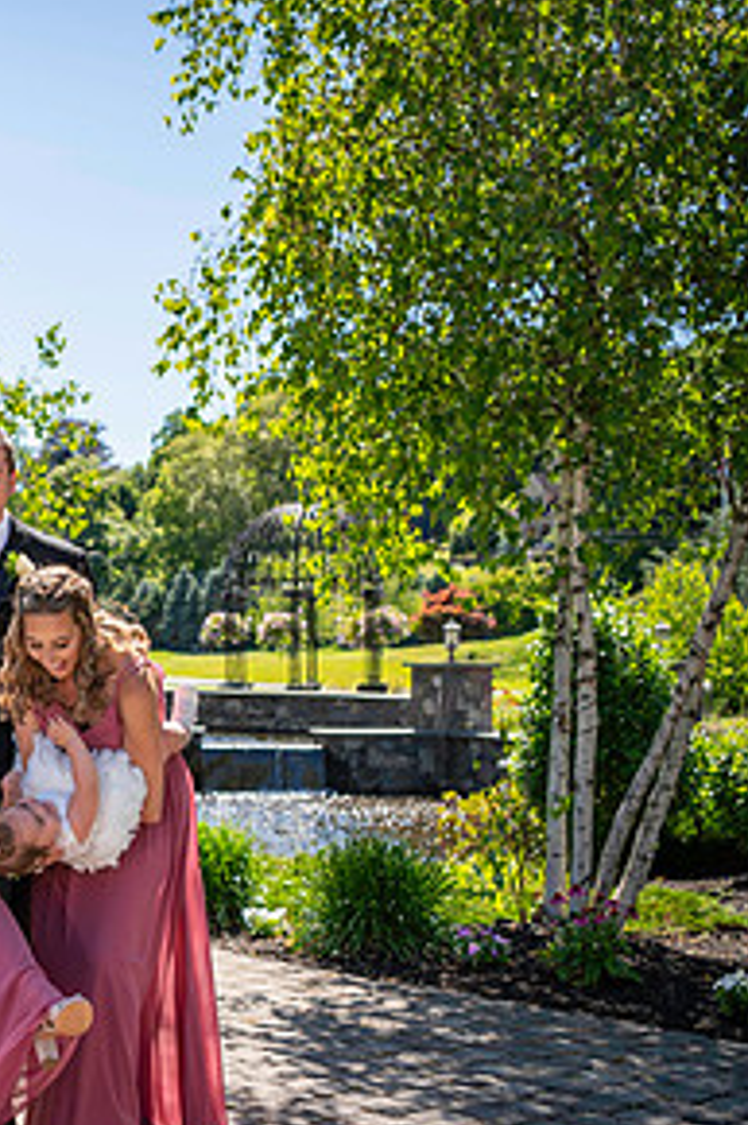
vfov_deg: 31.3
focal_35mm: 64
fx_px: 1997
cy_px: 687
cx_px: -314
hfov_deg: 19.1
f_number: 3.2
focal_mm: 32
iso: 100
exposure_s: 1/1600
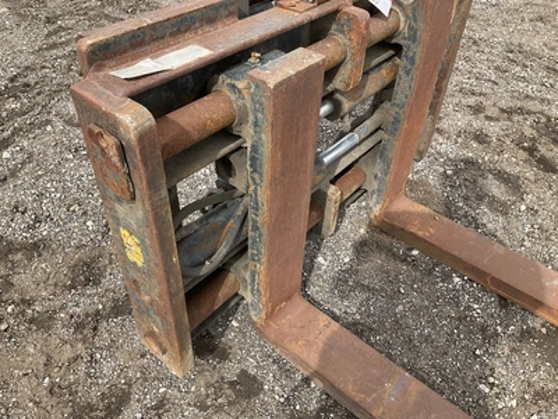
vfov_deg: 48.2
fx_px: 467
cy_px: 210
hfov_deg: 61.7
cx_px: 279
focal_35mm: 29
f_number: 1.8
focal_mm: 3
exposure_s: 1/469
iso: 25
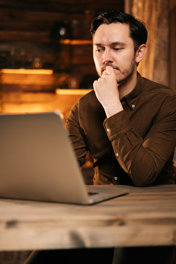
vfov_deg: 39.6
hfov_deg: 27.0
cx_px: 88
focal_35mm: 50
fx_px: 367
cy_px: 132
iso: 320
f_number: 1.8
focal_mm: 50
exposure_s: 1/60
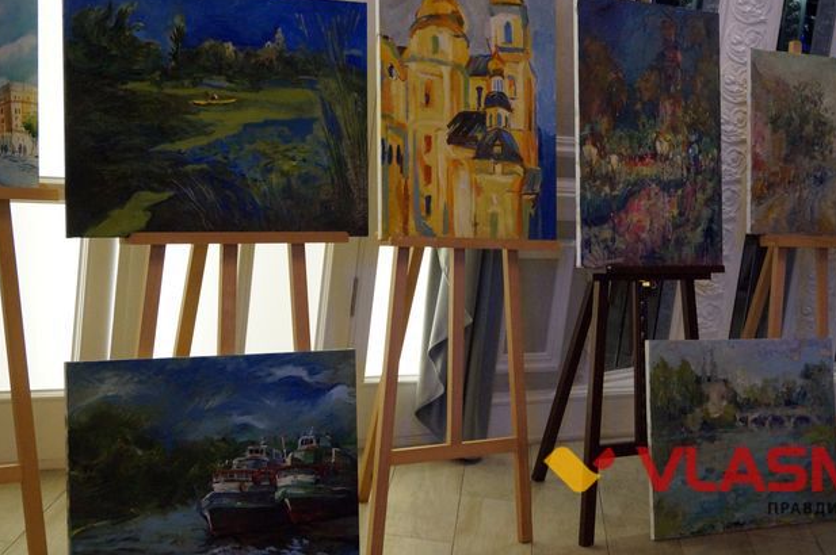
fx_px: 1382
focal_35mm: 60
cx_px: 462
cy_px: 286
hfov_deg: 33.6
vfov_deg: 22.7
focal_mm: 35
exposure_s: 1/125
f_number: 5
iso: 3200
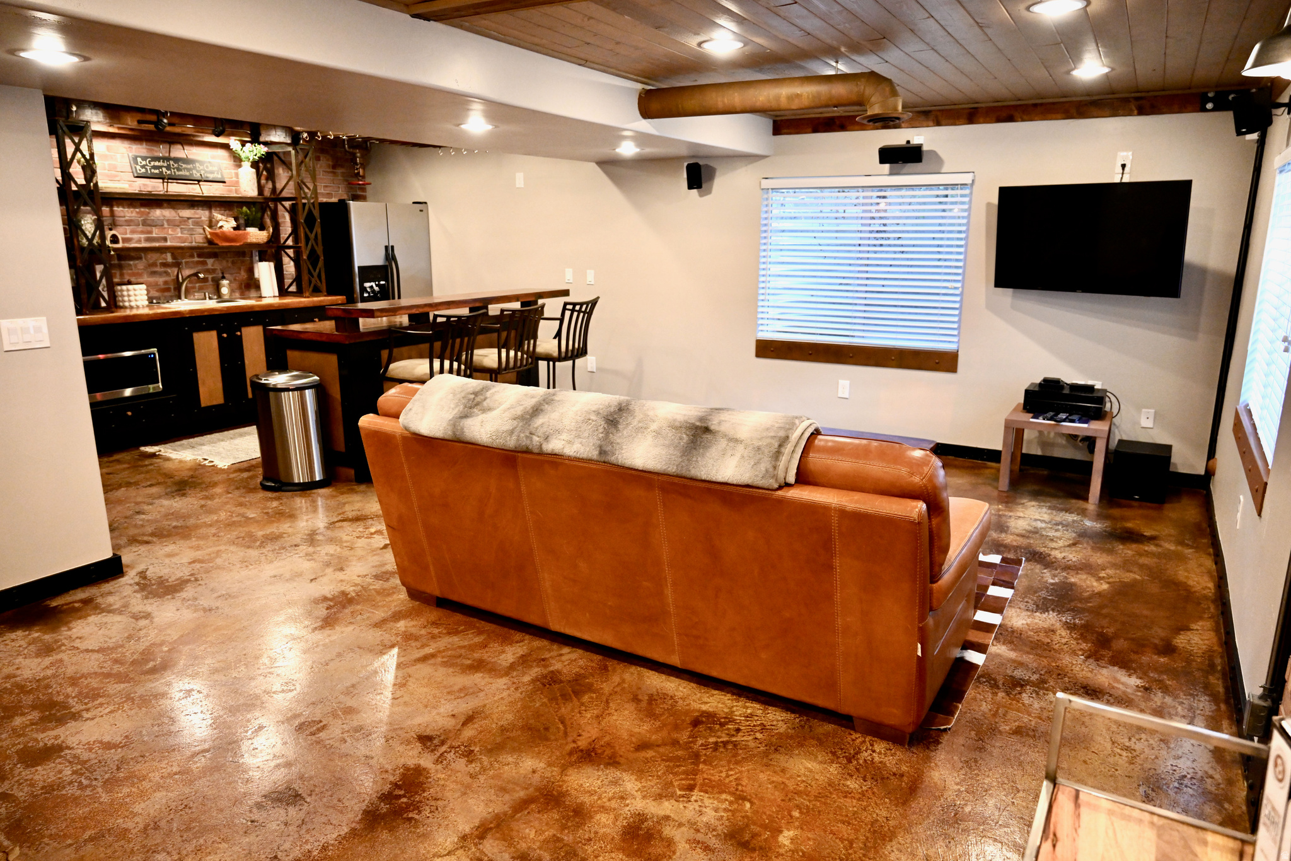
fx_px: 861
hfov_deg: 73.7
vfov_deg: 53.1
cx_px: 646
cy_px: 430
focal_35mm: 24
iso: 2800
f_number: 4
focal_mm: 24
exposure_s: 1/125
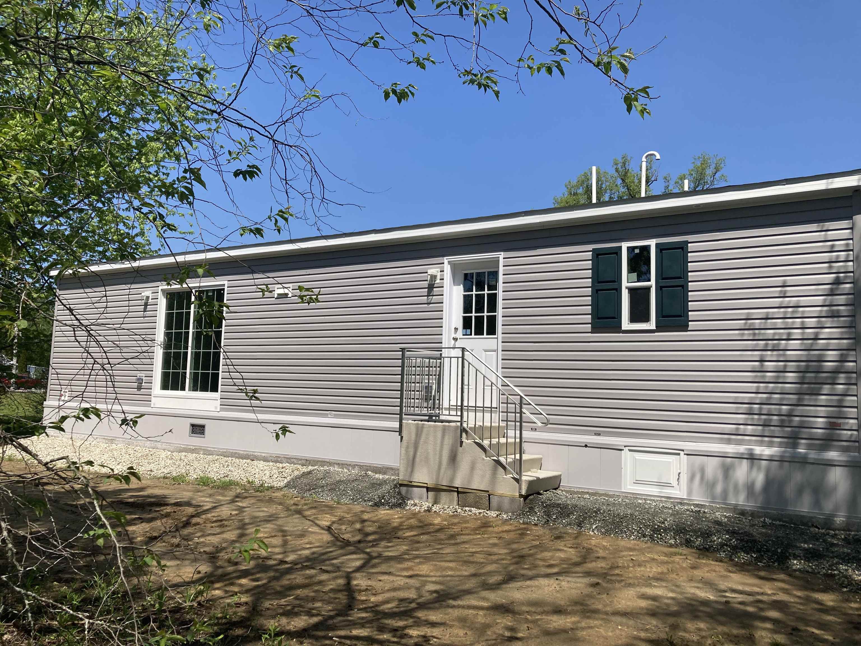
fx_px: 696
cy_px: 323
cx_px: 430
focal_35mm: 28
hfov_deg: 63.4
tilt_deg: +4.4
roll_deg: -0.7
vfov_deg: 49.7
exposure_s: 1/2404
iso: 20
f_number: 1.8
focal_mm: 3.99
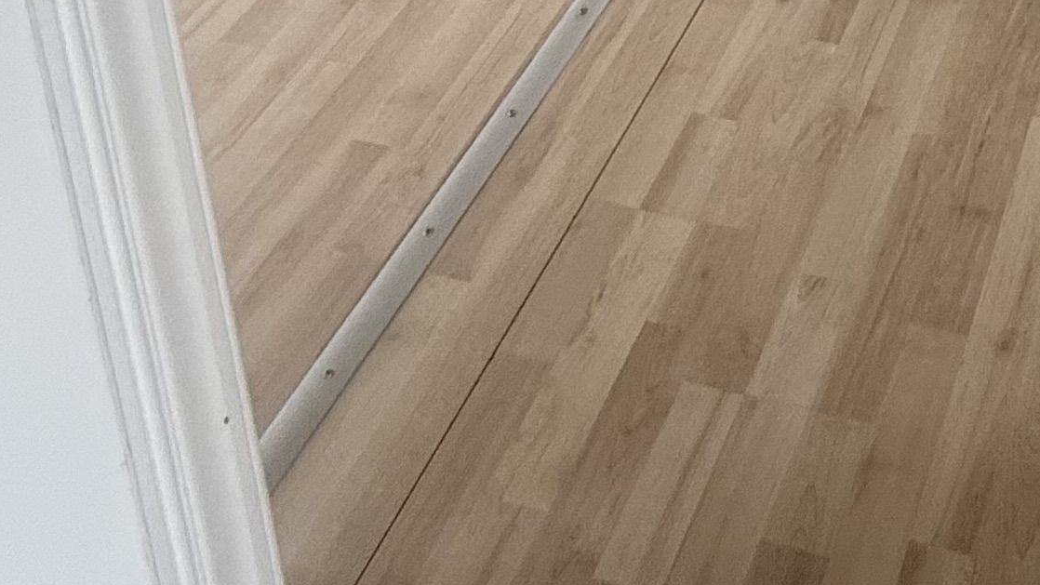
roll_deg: -0.2
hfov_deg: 34.0
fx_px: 1517
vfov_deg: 14.5
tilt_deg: -13.2
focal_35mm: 55
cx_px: 1076
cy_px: -812
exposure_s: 1/99
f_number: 2.2
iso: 125
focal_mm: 2.22
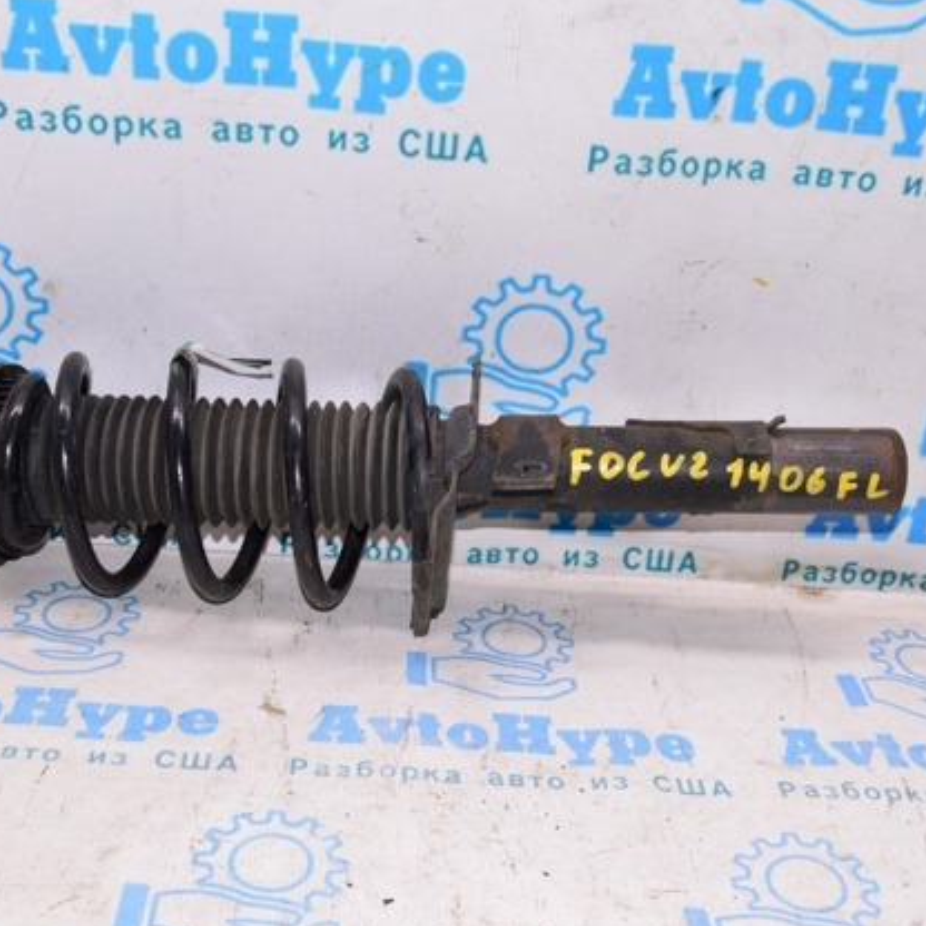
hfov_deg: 36.1
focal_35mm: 47
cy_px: 466
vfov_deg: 36.1
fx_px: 1422
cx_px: 467
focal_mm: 24
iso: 1600
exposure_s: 1/100
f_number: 8
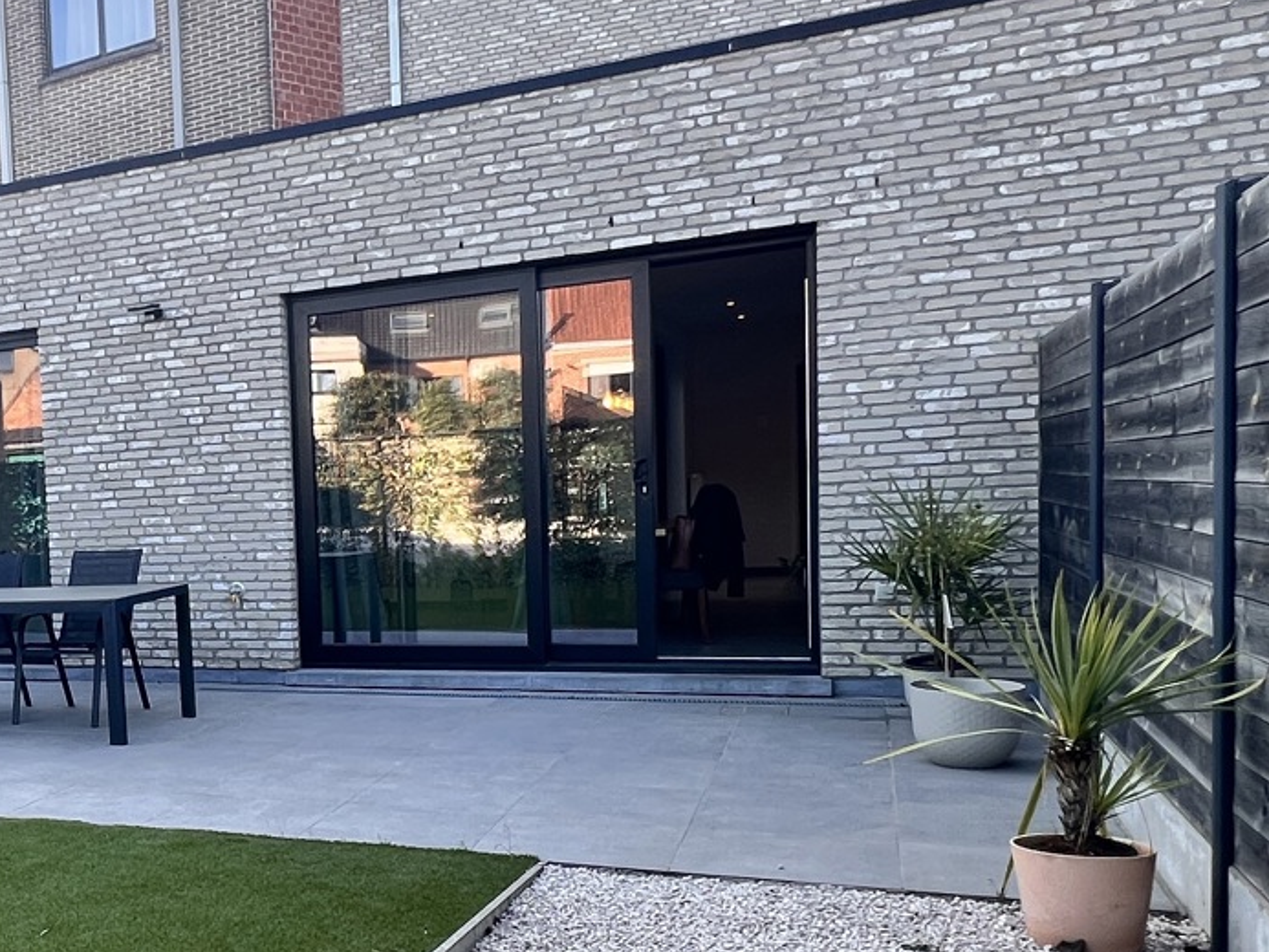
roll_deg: +3.3
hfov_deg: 43.4
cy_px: 624
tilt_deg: -5.8
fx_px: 1320
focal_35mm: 36
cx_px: -20
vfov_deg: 39.3
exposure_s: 1/166
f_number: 1.8
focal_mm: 1.57
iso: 32
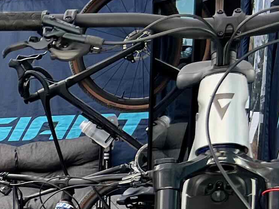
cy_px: 320
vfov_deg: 10.1
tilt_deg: -13.2
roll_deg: +4.5
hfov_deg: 11.7
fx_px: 1145
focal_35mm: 142
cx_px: -364
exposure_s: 1/173
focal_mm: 5.7
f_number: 1.5
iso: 50
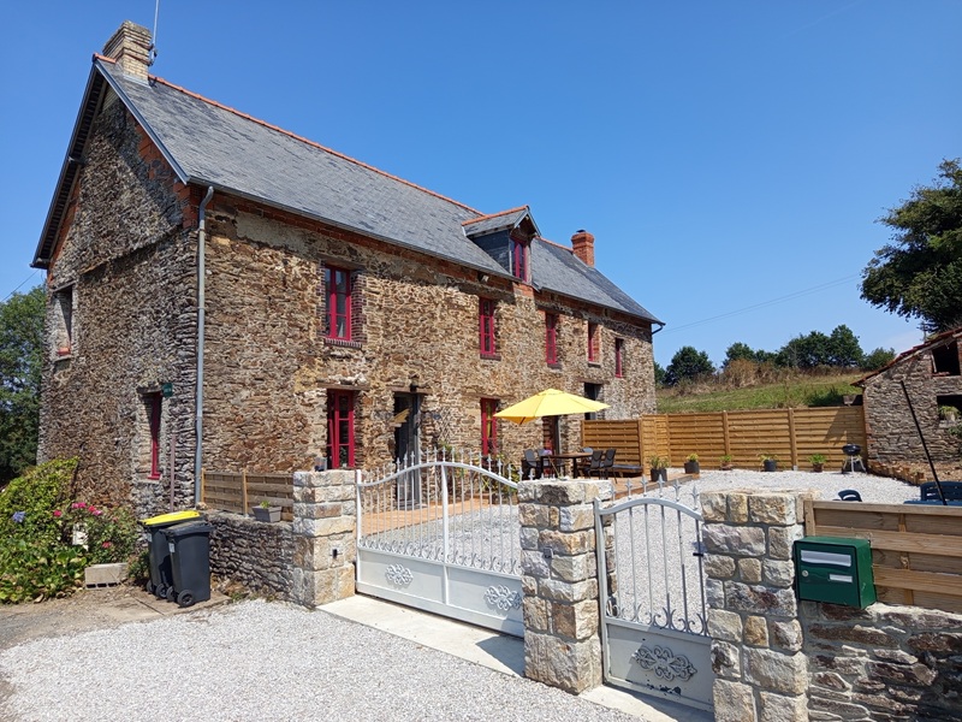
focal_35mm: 24
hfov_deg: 71.6
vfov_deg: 56.8
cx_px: 481
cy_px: 361
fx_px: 667
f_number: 1.7
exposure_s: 1/909
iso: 50
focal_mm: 5.24
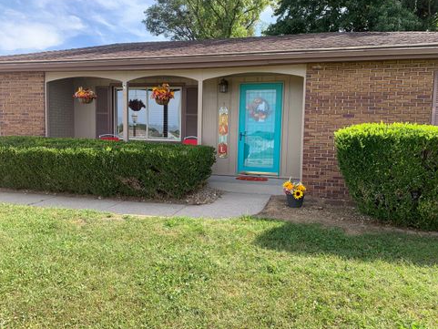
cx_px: 212
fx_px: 342
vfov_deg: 51.4
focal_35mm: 27
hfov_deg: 65.3
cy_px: 161
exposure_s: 1/631
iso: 25
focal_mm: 4.25
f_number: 1.8
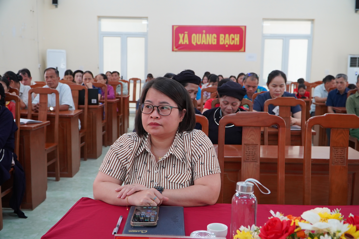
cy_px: 120
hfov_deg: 53.1
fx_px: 359
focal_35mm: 36
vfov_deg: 36.9
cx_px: 180
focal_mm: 24
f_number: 4
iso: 1250
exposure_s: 1/160
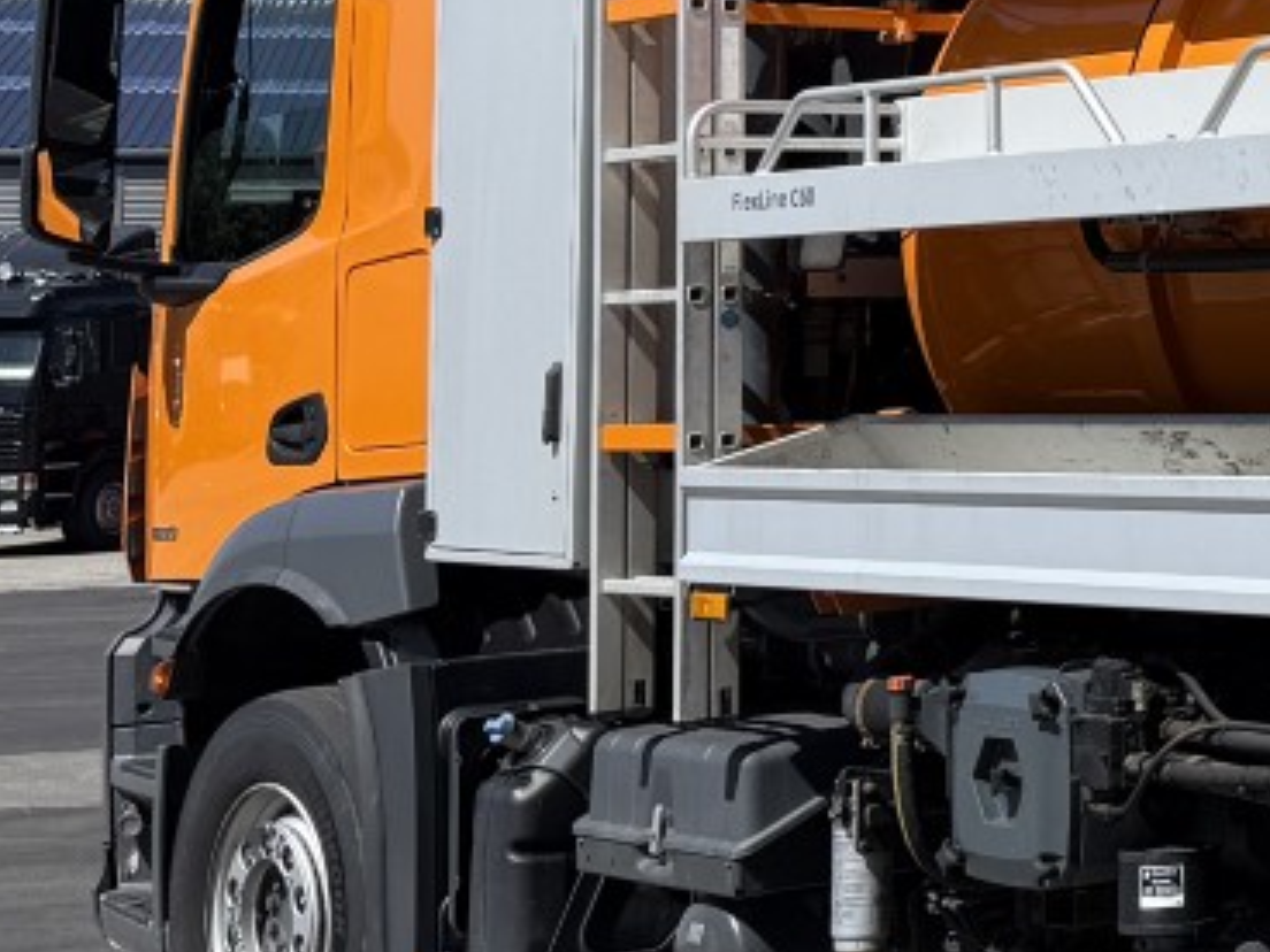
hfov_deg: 18.5
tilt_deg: +5.1
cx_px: 1895
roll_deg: +0.5
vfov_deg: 15.5
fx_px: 3449
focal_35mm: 94
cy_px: 31
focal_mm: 6.76
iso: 80
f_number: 1.78
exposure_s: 1/4975
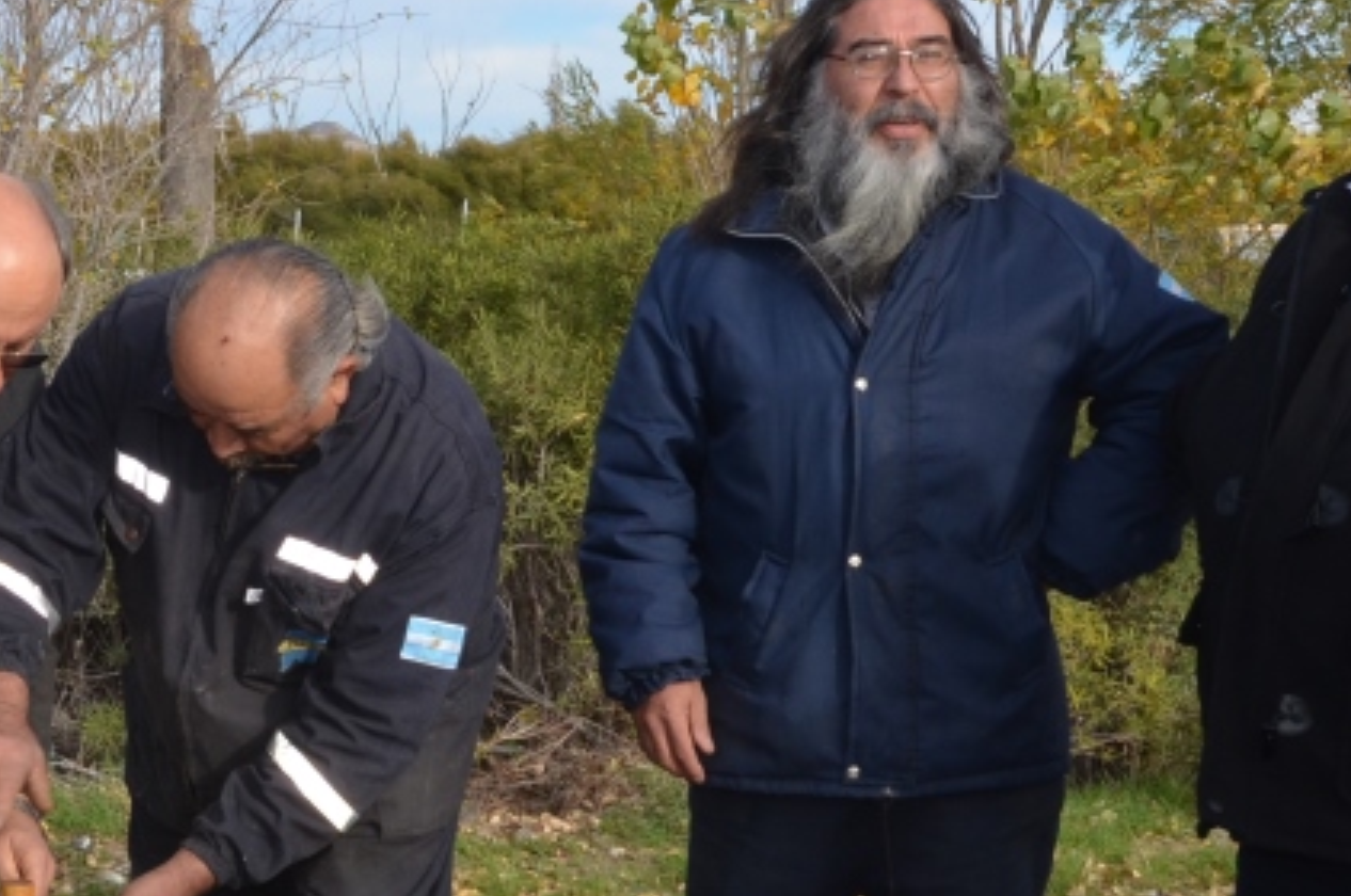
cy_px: 755
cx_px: 227
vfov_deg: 16.8
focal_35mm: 80
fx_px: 2998
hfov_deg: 24.9
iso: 400
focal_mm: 22
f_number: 10
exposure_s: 1/250
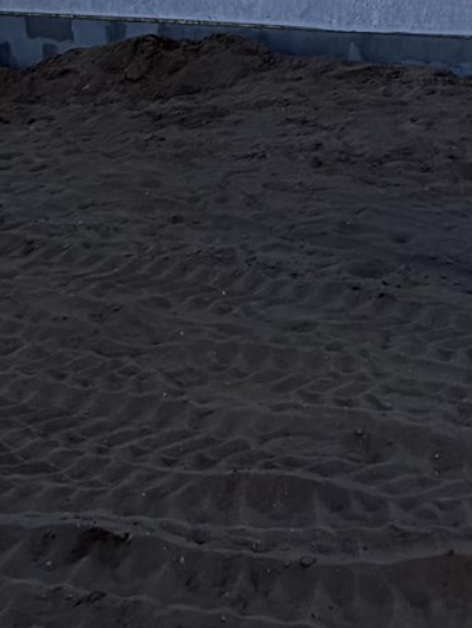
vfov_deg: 25.5
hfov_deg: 20.7
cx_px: 274
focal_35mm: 71
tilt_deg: -3.8
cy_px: -57
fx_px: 1290
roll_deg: +0.6
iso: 25
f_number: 2.2
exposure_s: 1/770
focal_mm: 2.22
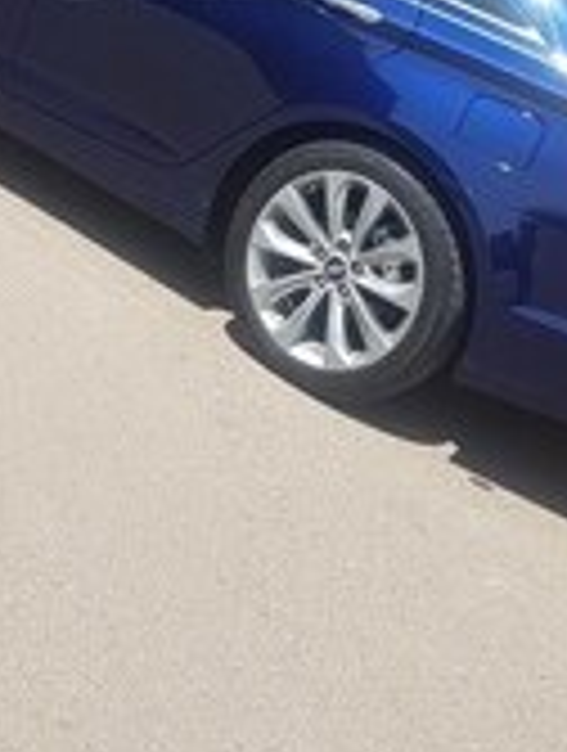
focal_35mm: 77
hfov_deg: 19.2
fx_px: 1675
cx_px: 297
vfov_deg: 23.8
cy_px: -54
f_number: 1.7
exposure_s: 1/1632
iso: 40
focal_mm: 4.2
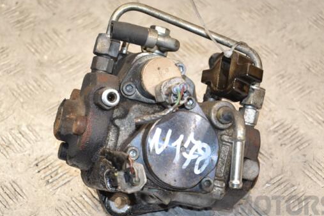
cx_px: 156
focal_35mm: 103
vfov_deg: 13.3
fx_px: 927
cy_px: 120
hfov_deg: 19.8
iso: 800
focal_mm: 58
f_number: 5
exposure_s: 1/200
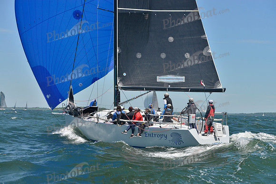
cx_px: 138
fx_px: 537
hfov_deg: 28.8
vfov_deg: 19.5
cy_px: 92
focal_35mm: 70
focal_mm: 70
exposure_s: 1/1250
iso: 280
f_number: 8
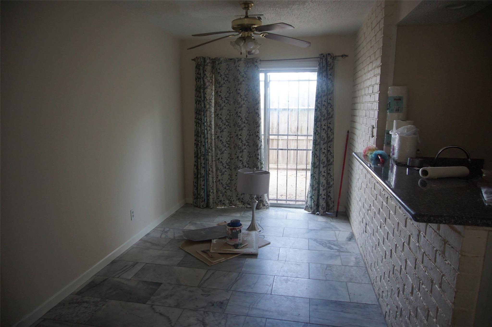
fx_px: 328
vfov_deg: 53.0
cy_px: 164
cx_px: 246
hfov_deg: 73.8
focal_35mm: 24
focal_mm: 16
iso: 800
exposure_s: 1/160
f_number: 4
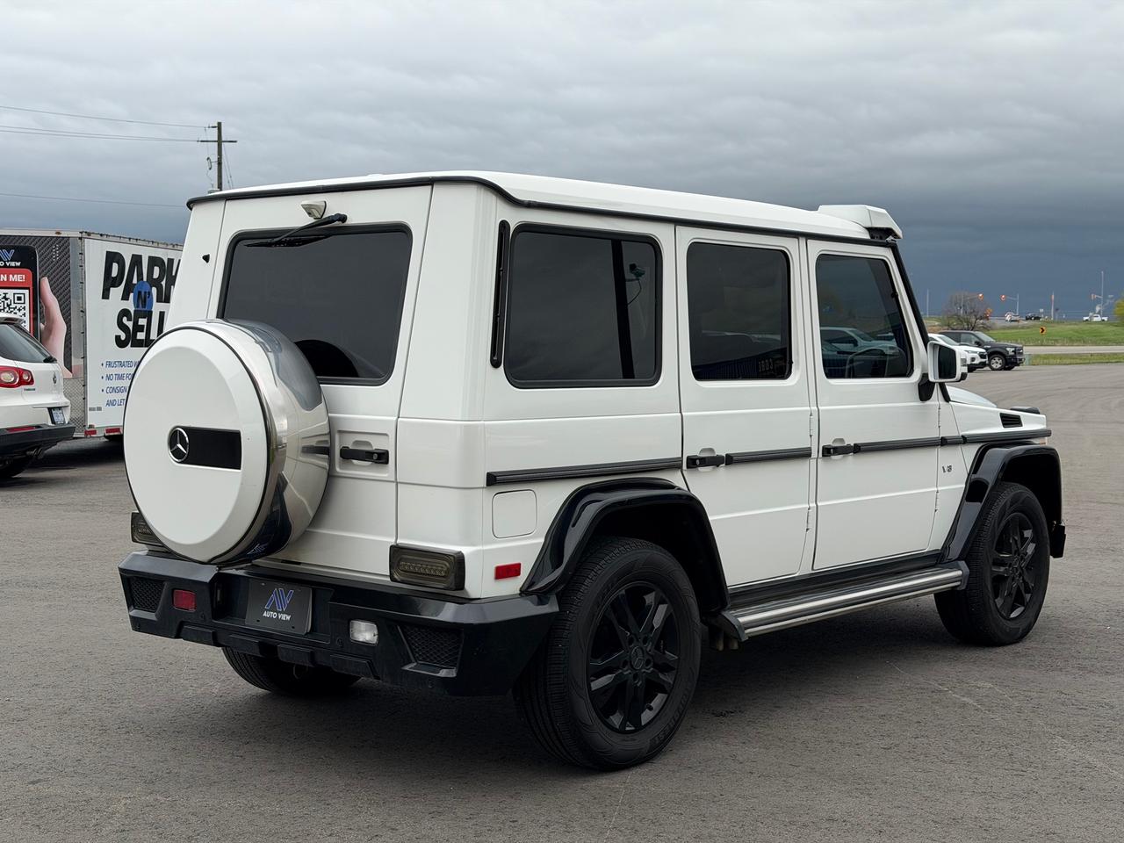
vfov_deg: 30.3
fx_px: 1559
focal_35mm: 48
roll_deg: -1.9
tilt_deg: -7.1
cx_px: 562
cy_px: 422
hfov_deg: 39.7
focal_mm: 6.76
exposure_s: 1/1980
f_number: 1.78
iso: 64
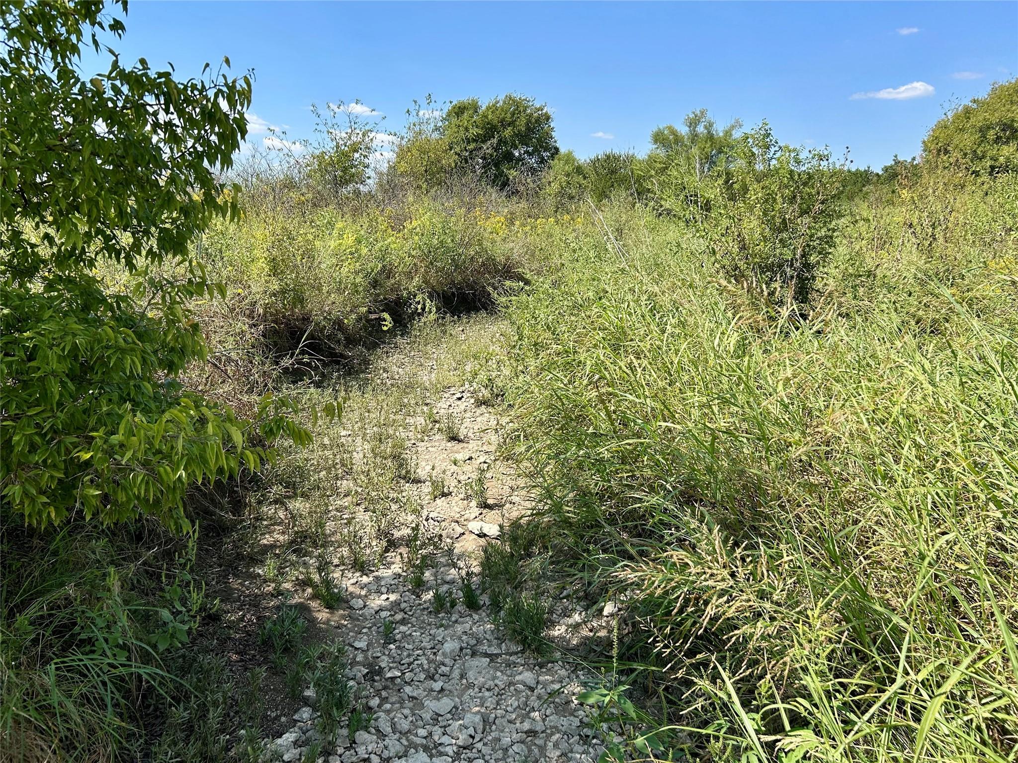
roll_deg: -0.7
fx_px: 765
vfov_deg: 53.1
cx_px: 509
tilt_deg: -11.7
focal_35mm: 26
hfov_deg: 67.3
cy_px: 382
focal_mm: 5.7
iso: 50
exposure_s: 1/2457
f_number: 1.5
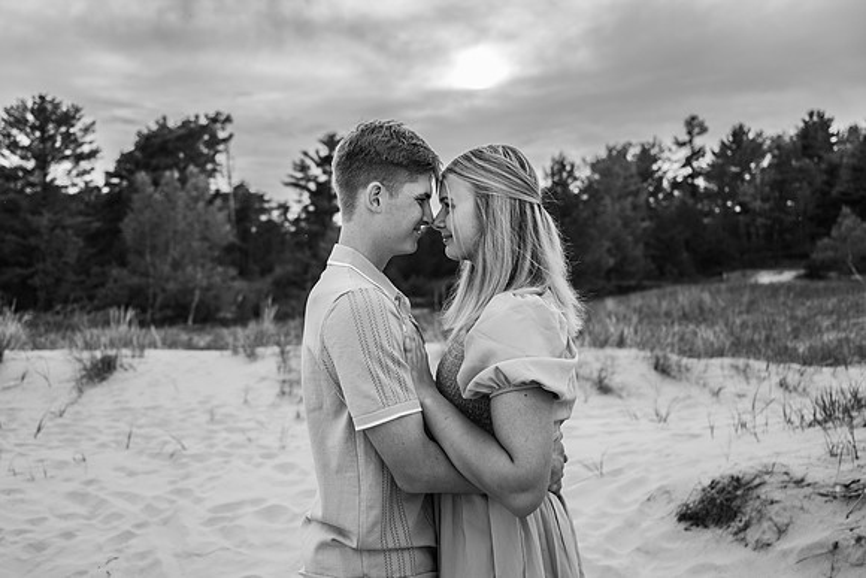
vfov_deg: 41.4
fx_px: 764
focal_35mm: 32
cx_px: 418
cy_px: 289
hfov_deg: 59.0
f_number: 2.8
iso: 200
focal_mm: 30
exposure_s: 1/1000
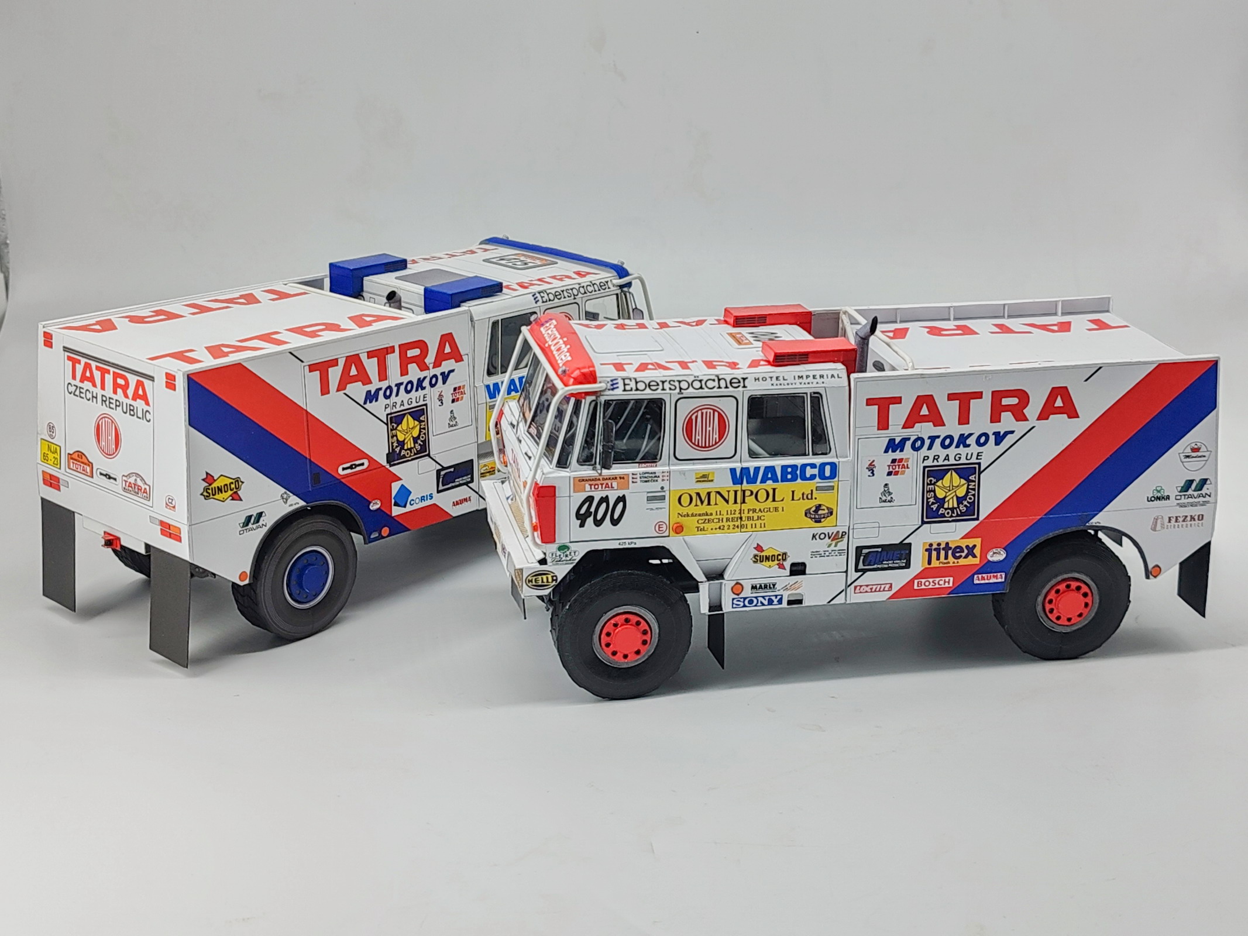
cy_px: 468
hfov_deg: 38.2
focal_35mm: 50
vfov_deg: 29.1
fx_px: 1803
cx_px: 624
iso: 50
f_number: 1.9
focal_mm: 6.12
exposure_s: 1/120
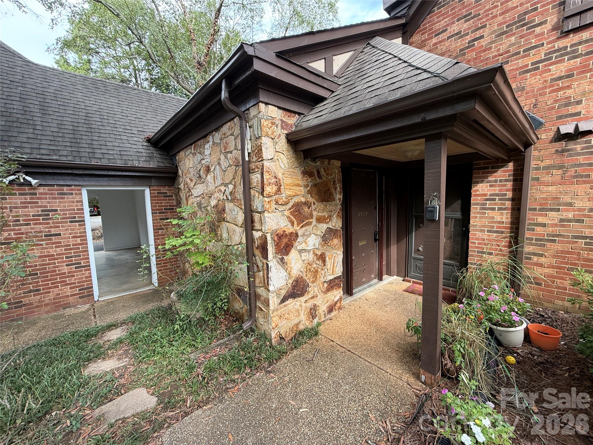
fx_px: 240
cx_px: 296
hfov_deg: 102.1
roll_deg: +1.7
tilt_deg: -6.2
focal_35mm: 14
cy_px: 222
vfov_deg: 85.7
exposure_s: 1/121
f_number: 2.2
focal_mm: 2.22
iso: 80
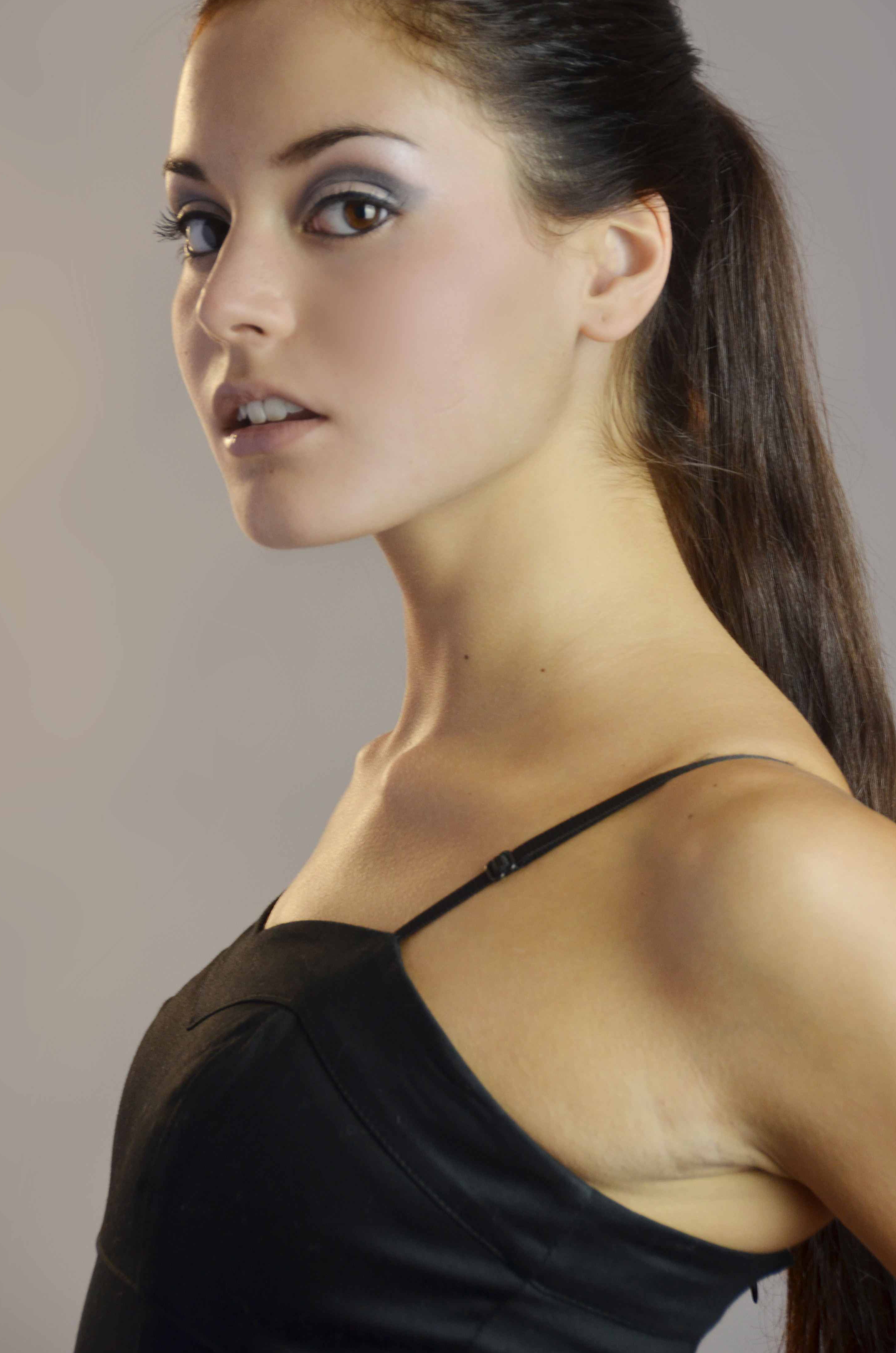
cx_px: 454
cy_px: 628
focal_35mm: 162
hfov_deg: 8.5
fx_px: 6058
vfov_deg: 12.7
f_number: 5.3
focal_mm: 95
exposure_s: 1/80
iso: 320
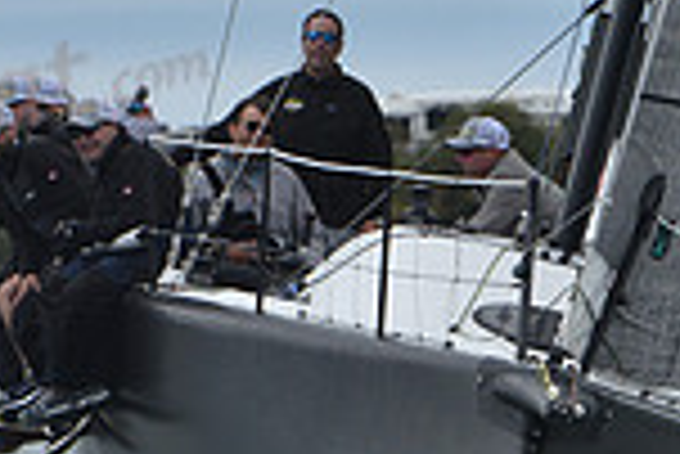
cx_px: 446
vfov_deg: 1.8
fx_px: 14520
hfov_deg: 2.7
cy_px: 299
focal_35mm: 768
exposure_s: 1/1000
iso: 400
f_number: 7.1
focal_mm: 200
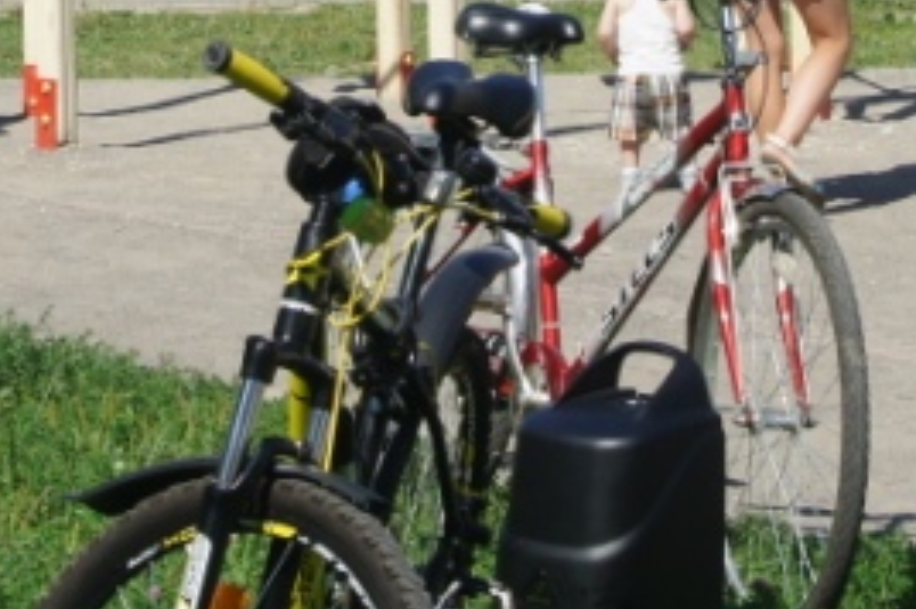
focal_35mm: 178
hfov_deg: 11.6
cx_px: 441
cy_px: -375
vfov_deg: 7.5
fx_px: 4521
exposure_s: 1/250
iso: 200
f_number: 13
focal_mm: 31
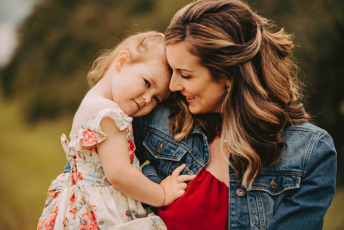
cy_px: 115
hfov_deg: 15.2
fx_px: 1290
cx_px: 172
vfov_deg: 10.2
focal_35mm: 135
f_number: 2.8
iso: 640
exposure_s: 1/2500
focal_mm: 135
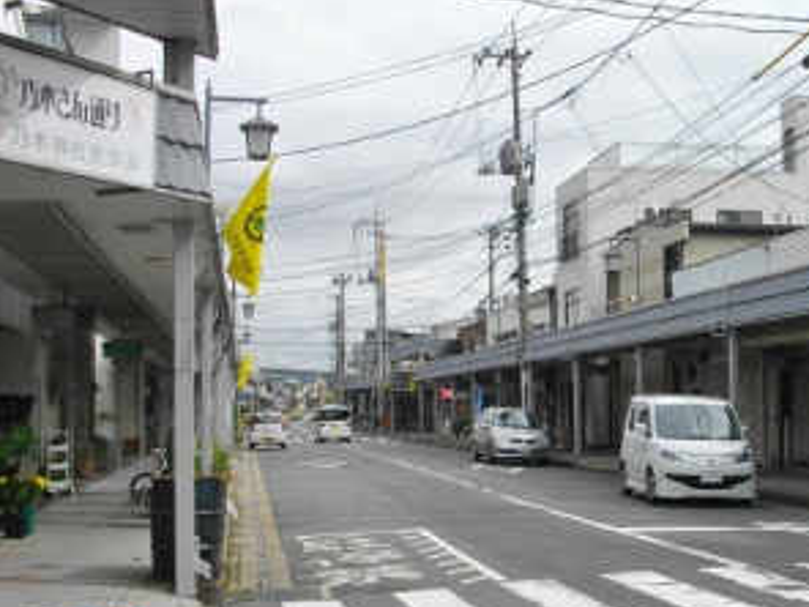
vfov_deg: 27.0
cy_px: 349
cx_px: 549
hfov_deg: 35.1
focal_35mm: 54
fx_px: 1262
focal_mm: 5.7
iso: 100
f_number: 5.5
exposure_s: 1/400
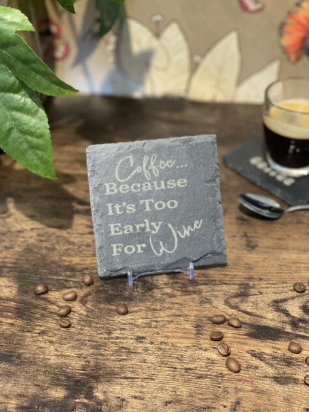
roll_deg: +0.1
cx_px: 157
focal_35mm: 55
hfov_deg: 26.6
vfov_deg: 34.9
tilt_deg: -39.2
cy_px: 214
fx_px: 655
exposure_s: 1/33
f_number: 2
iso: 400
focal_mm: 6
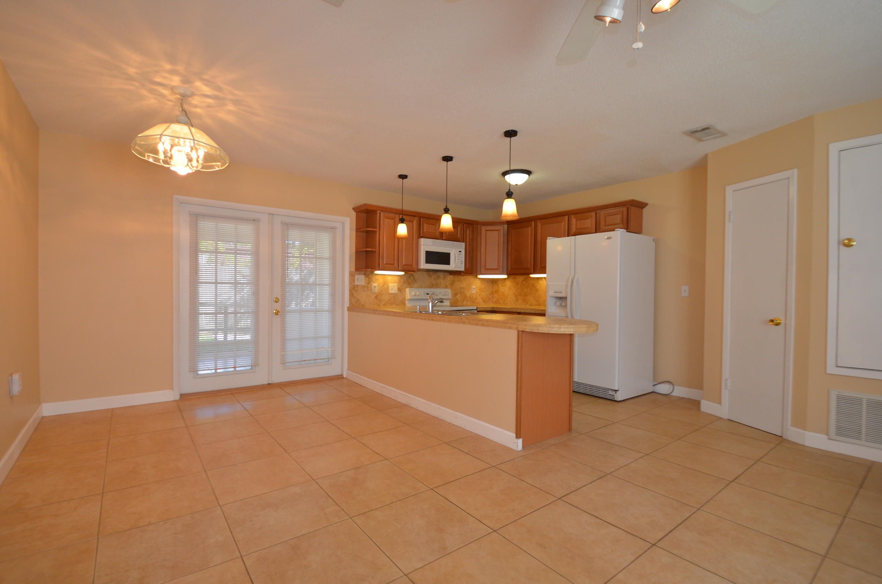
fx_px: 367
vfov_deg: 77.1
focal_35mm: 15
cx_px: 441
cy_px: 292
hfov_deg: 100.5
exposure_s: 1/100
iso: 400
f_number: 3.5
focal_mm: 10
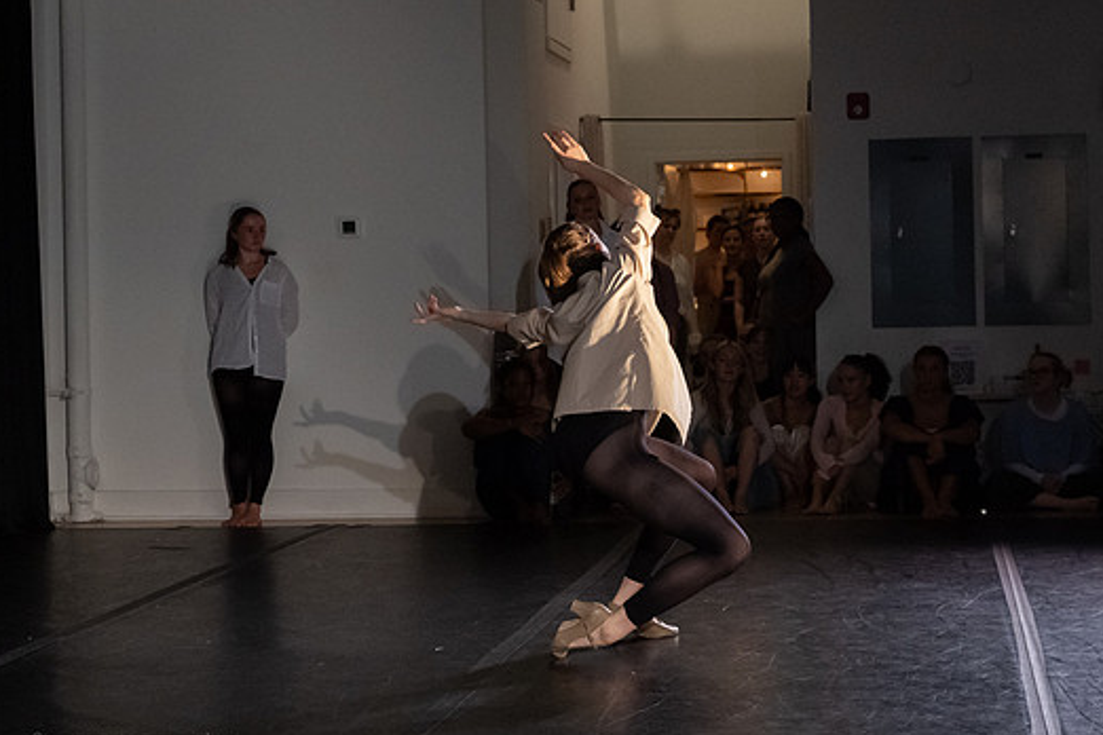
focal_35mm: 83
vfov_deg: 16.4
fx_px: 2543
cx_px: 600
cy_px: 289
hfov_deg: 24.5
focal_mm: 62
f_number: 4.5
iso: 6400
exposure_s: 1/400
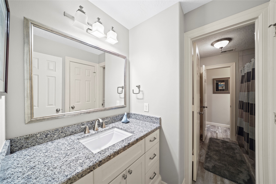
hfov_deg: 112.6
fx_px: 92
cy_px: 92
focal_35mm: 12
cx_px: 138
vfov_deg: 90.0
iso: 400
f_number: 5.6
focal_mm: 12
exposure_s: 1/3
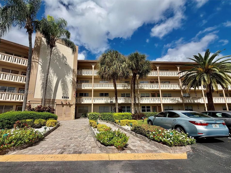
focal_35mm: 15
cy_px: 92
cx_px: 108
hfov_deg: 98.1
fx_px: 100
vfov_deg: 81.6
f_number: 2.2
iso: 20
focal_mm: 2.22
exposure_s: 1/1189
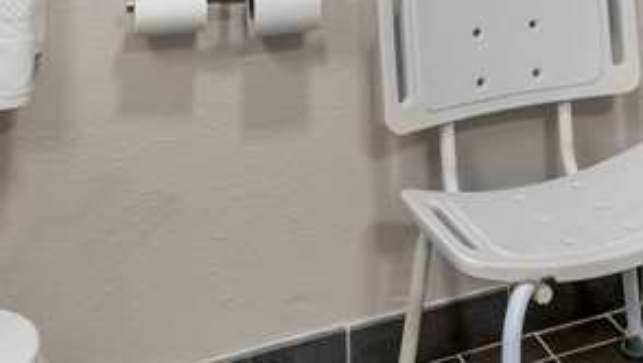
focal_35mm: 51
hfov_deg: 32.7
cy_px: -220
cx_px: 787
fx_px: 870
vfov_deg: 19.6
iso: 400
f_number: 8
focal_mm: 14
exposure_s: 1/4
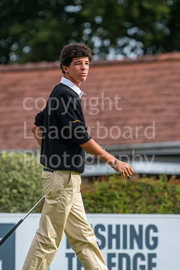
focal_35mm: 450
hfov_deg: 3.1
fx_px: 3375
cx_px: 90
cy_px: 135
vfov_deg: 4.6
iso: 640
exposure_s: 1/3200
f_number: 5
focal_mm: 300
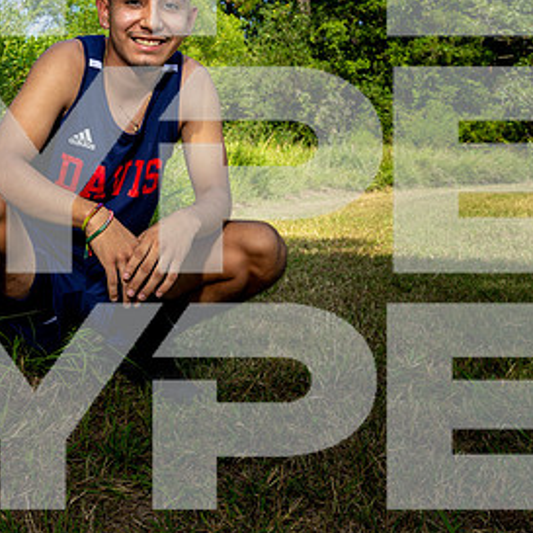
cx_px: 121
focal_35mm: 47
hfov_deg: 35.1
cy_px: 171
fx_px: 819
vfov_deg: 35.6
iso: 100
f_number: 7.1
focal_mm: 26
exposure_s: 1/125
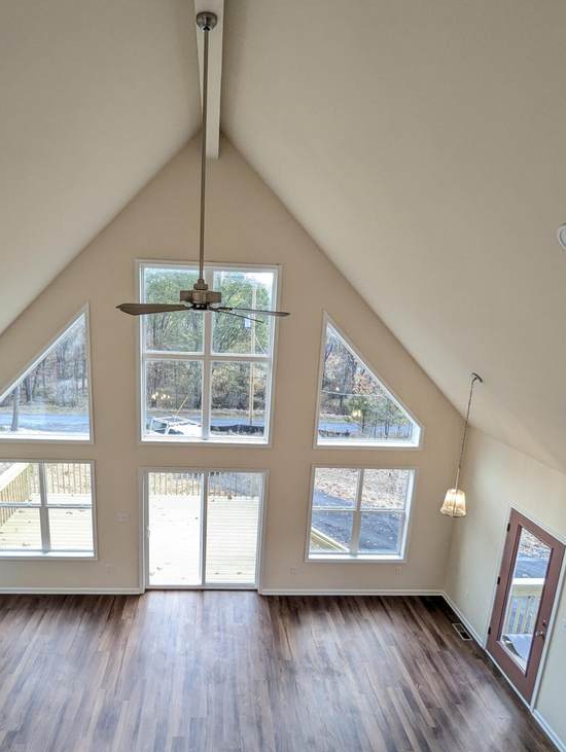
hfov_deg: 63.2
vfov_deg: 78.7
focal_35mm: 21
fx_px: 457
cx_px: 239
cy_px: 410
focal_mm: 2.35
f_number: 2.2
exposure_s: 1/120
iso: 128
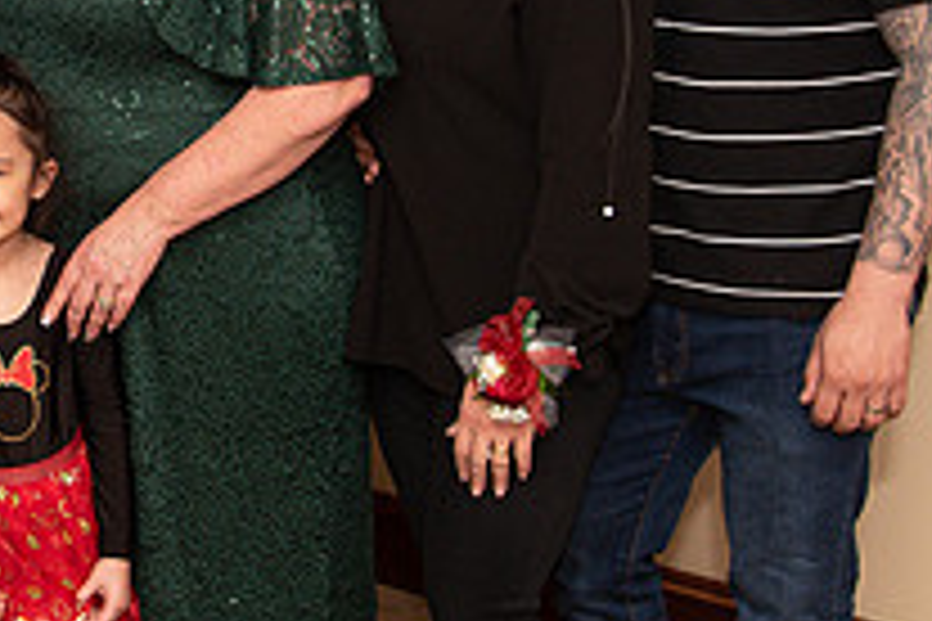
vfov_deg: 16.3
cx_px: 59
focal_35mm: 83
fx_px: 2149
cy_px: 73
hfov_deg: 23.7
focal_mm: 24
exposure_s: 1/200
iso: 800
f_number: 4
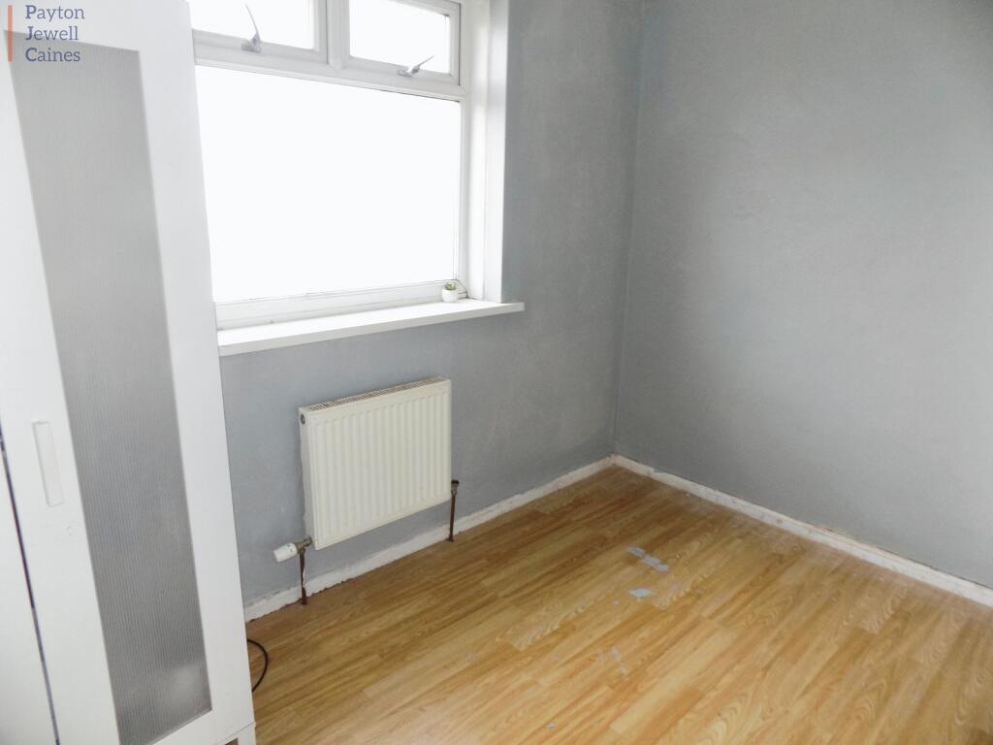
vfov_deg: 58.9
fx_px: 660
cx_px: 496
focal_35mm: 23
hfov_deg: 73.9
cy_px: 372
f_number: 3.1
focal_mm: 4
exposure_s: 1/30
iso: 125
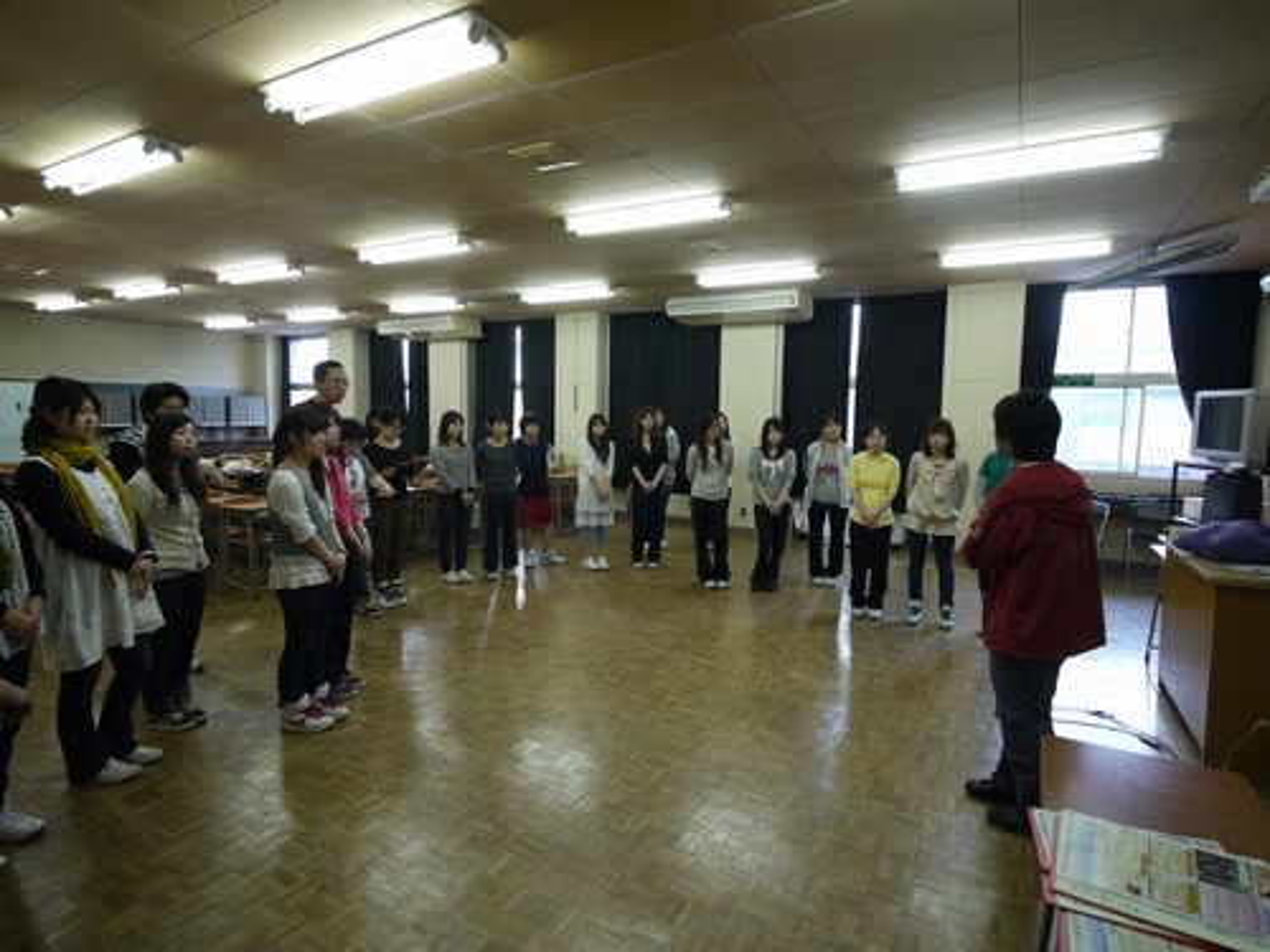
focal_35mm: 18
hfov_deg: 87.8
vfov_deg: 71.6
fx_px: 660
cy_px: 476
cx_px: 635
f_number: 4
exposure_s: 1/30
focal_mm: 9
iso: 200
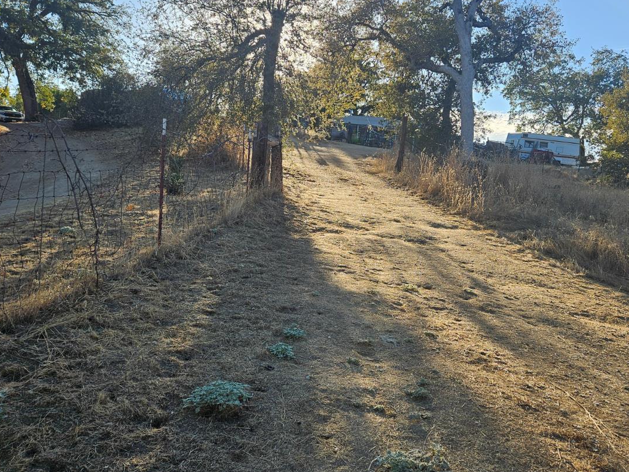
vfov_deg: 44.1
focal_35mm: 32
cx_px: 355
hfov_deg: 56.6
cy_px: 209
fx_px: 582
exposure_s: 1/803
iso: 25
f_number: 1.8
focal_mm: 5.4
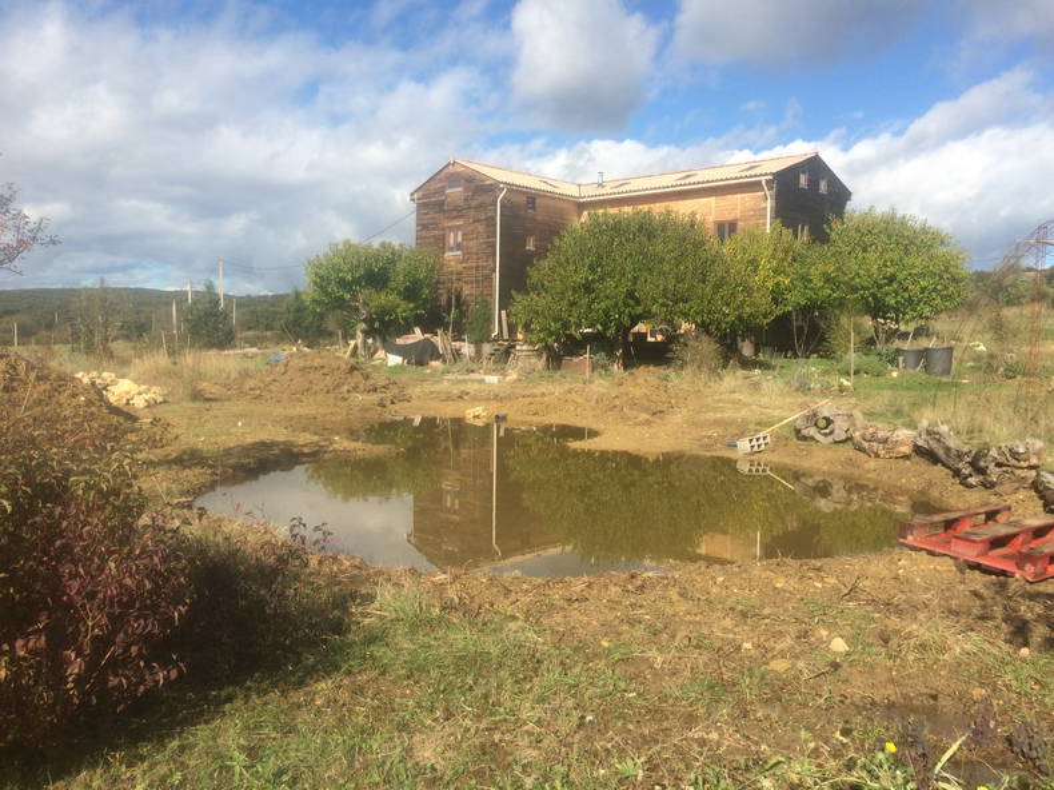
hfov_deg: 61.7
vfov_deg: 48.2
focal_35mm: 29
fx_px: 883
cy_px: 395
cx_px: 527
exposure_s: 1/2283
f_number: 2.2
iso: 32
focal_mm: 4.15
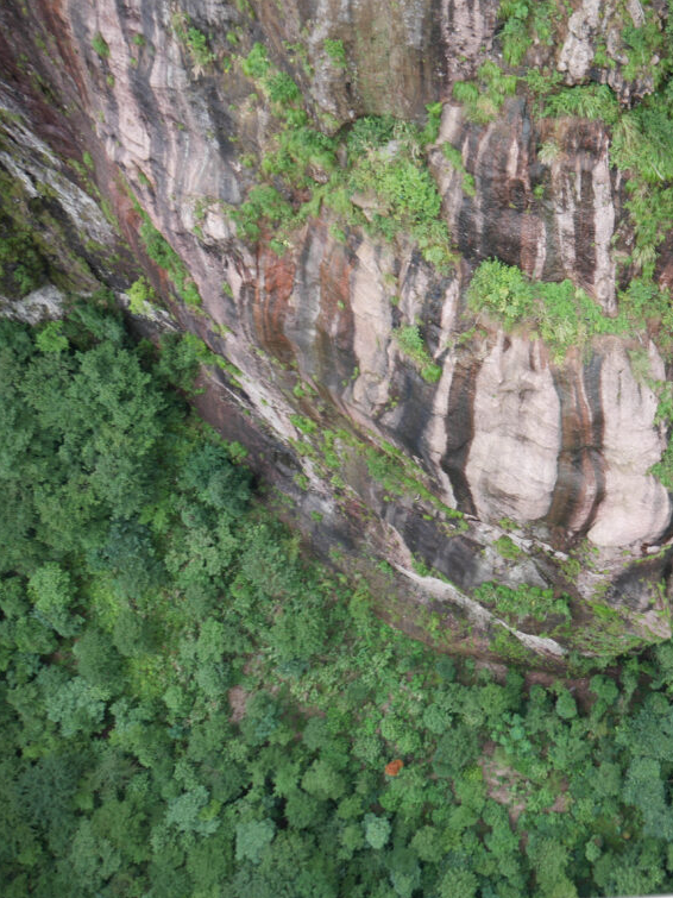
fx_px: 985
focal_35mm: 38
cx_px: 595
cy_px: 447
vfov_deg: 49.0
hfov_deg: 35.7
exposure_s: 1/125
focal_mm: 14
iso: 200
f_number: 4
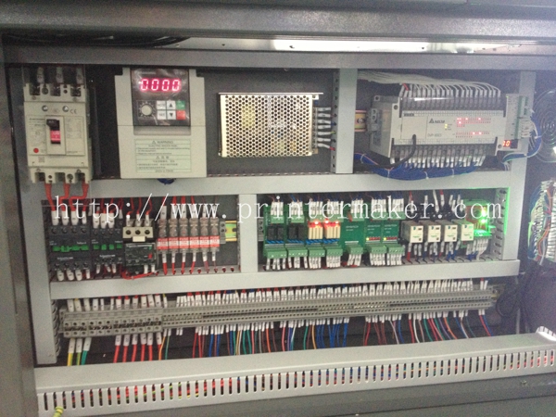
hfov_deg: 52.6
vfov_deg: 40.7
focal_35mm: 35
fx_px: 562
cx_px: 278
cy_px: 208
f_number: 2.4
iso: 320
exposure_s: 1/20
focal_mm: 4.28
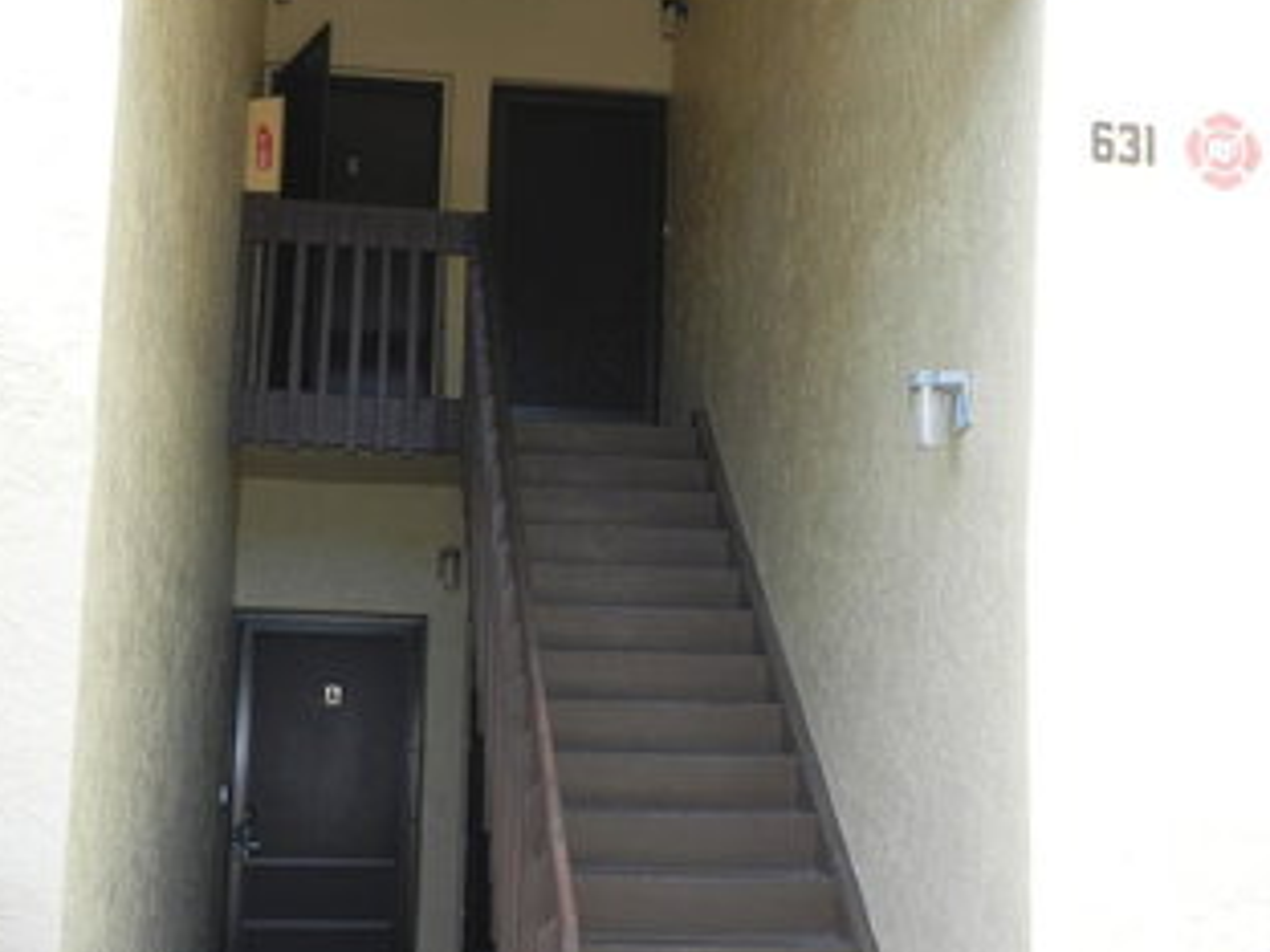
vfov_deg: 28.0
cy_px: 492
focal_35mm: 52
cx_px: 645
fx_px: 1908
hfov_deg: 36.8
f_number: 4
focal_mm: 6.7
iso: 160
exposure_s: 1/125
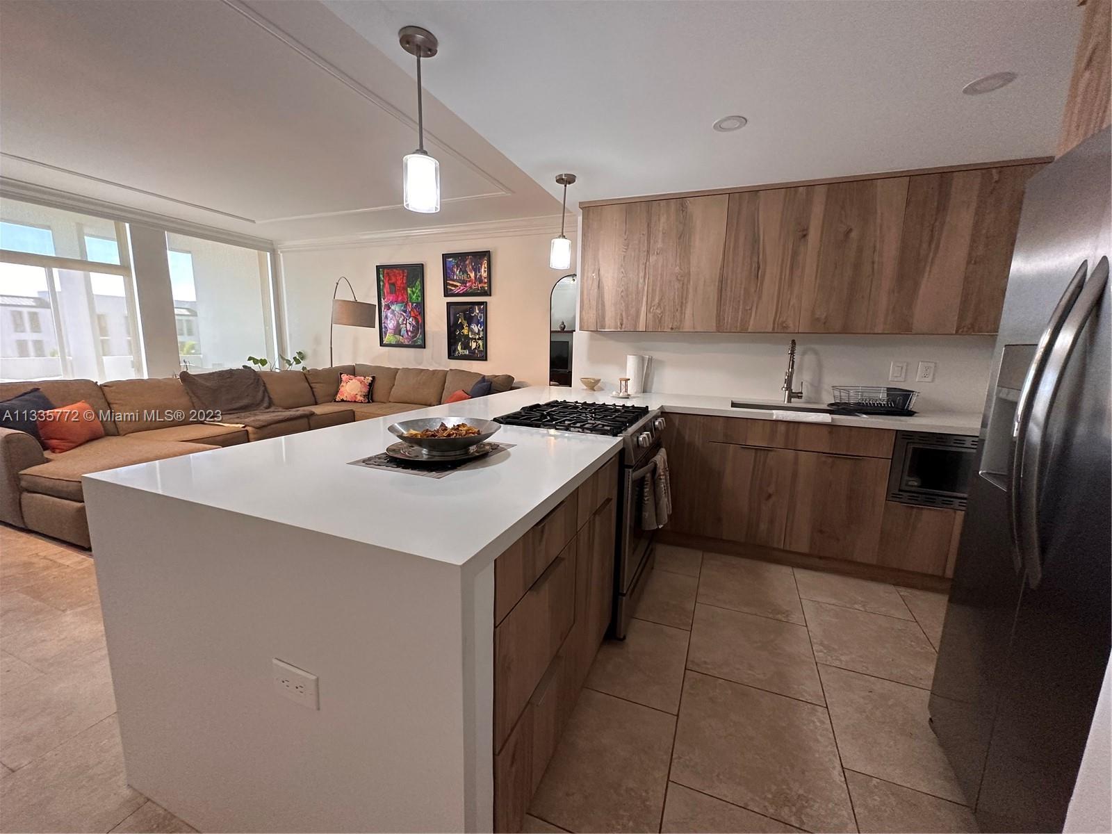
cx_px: 556
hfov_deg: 102.1
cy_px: 417
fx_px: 450
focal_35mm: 14
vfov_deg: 85.7
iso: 250
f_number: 2.2
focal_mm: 2.22
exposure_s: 1/120
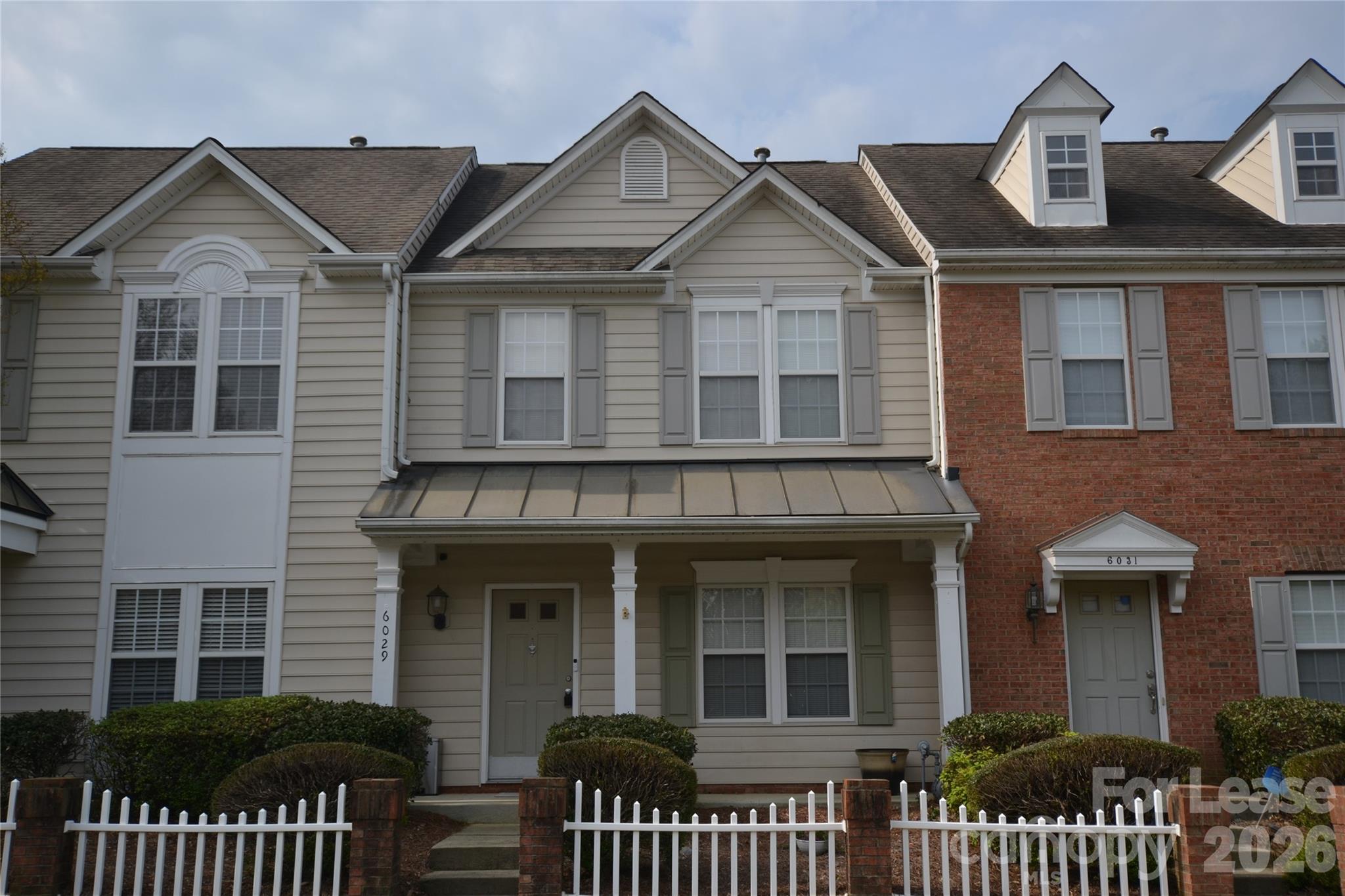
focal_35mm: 36
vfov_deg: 36.9
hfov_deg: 53.1
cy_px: 448
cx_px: 672
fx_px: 1345
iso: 100
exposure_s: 1/200
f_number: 7.1
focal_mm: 24
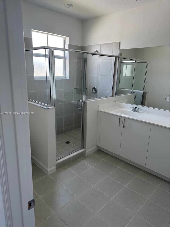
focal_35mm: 24
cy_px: 114
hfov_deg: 56.8
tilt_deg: -14.2
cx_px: 85
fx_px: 157
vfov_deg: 71.6
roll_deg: -2.4
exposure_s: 1/179
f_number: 1.78
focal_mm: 6.86
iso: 80
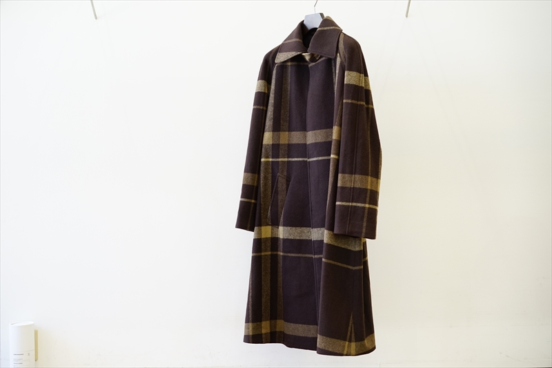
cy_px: 184
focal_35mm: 55
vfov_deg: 24.6
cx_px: 276
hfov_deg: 36.3
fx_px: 843
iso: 640
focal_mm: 55
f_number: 4
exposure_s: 1/60
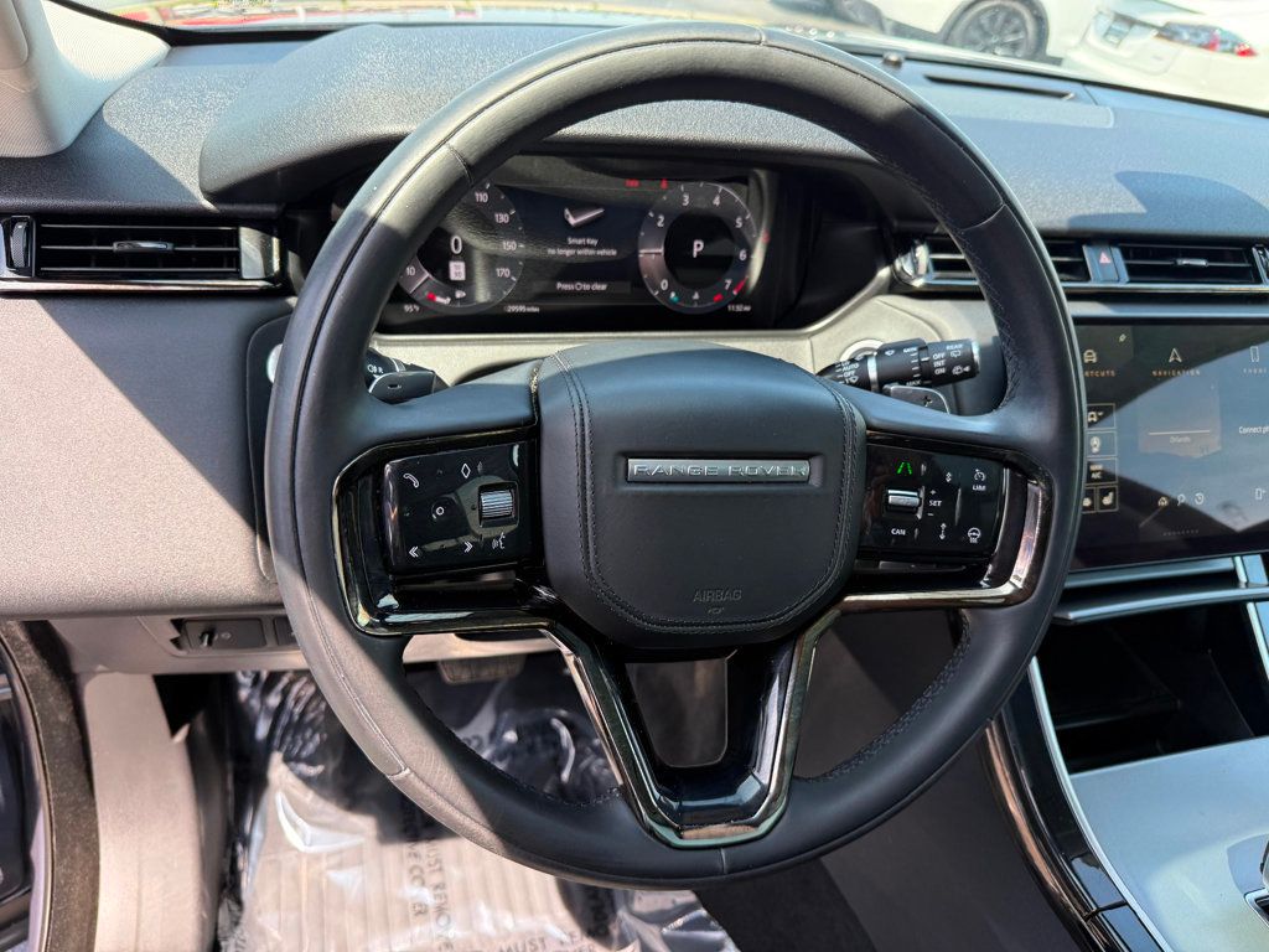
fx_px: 880
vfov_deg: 56.8
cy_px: 476
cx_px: 634
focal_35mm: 24
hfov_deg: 71.6
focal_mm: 6.76
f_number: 1.78
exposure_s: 1/304
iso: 100
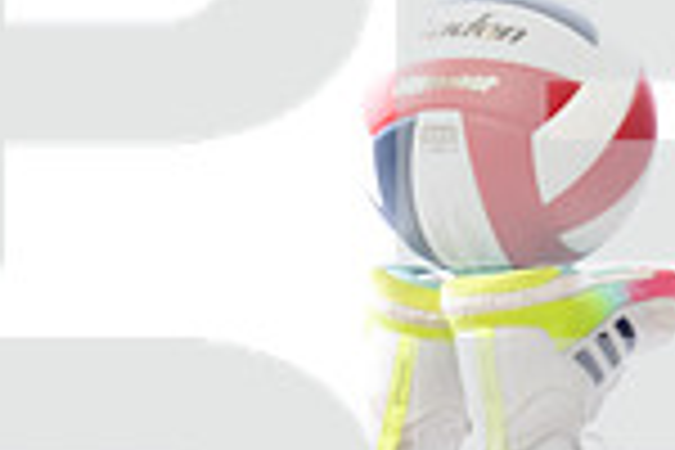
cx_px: -216
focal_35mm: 213
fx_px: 3993
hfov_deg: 9.5
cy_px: 578
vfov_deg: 6.4
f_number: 5.6
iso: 640
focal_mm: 55
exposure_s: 1/250
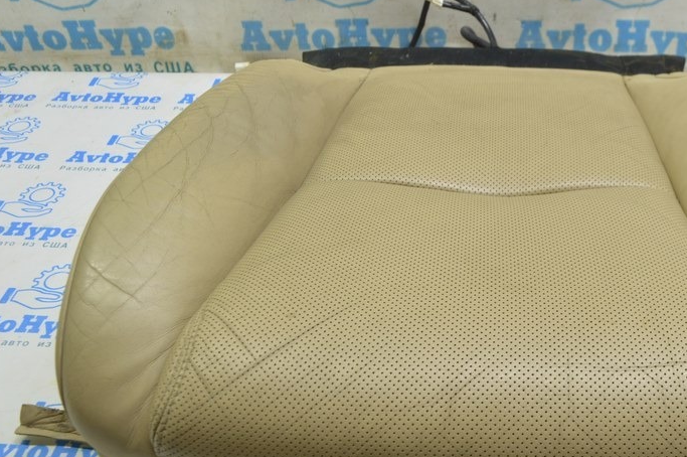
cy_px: 218
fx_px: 858
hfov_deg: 43.1
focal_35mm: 45
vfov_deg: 29.8
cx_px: 456
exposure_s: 1/20
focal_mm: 20
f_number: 5.6
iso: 400
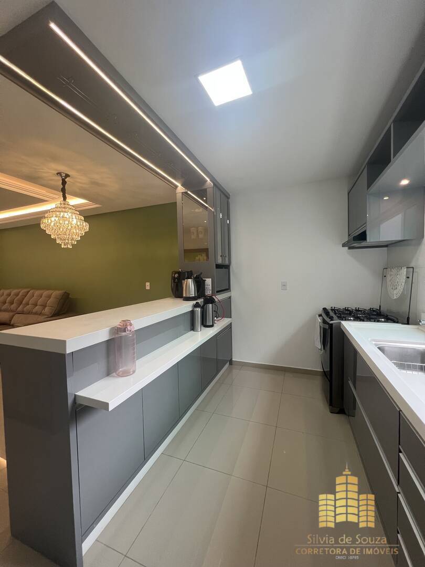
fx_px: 213
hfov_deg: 89.9
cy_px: 284
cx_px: 212
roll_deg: +2.0
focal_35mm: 13
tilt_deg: -2.1
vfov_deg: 106.2
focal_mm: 1.57
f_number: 1.8
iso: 200
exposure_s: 1/120
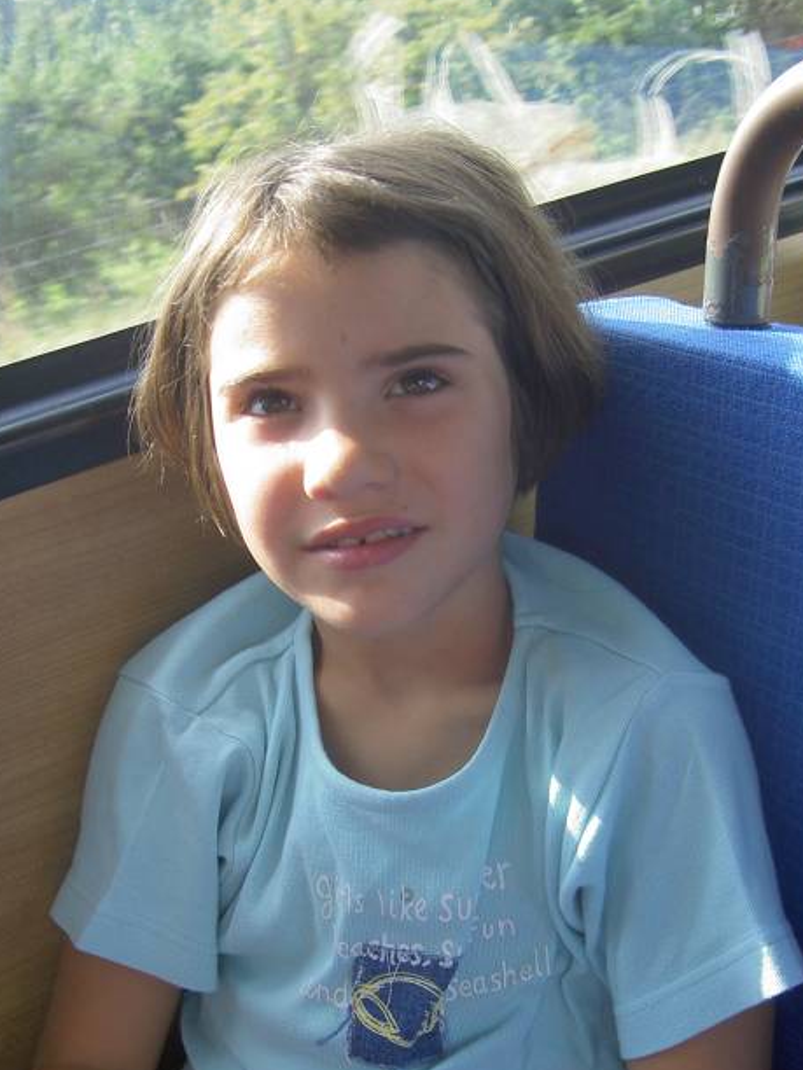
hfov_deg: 28.6
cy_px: 649
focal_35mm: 51
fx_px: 1577
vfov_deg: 37.3
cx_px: 401
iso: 100
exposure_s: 1/200
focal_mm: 8
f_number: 2.8
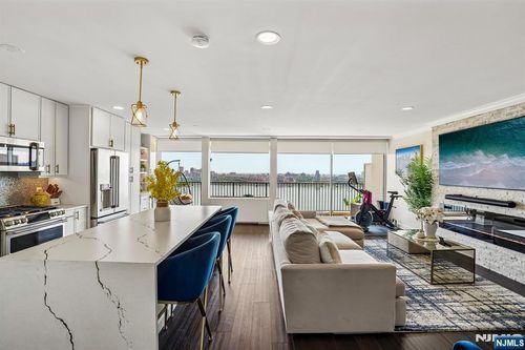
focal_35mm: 16
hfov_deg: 96.8
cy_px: 175
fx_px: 233
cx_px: 262
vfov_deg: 73.7
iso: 320
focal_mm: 16
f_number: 8
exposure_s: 1/100
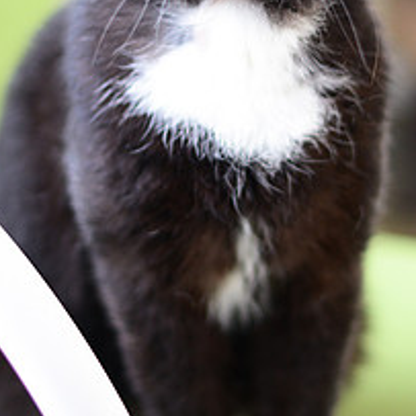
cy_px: 125
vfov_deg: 12.4
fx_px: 1917
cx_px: 215
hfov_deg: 12.4
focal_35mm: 141
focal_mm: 50
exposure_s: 1/250
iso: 400
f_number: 1.4
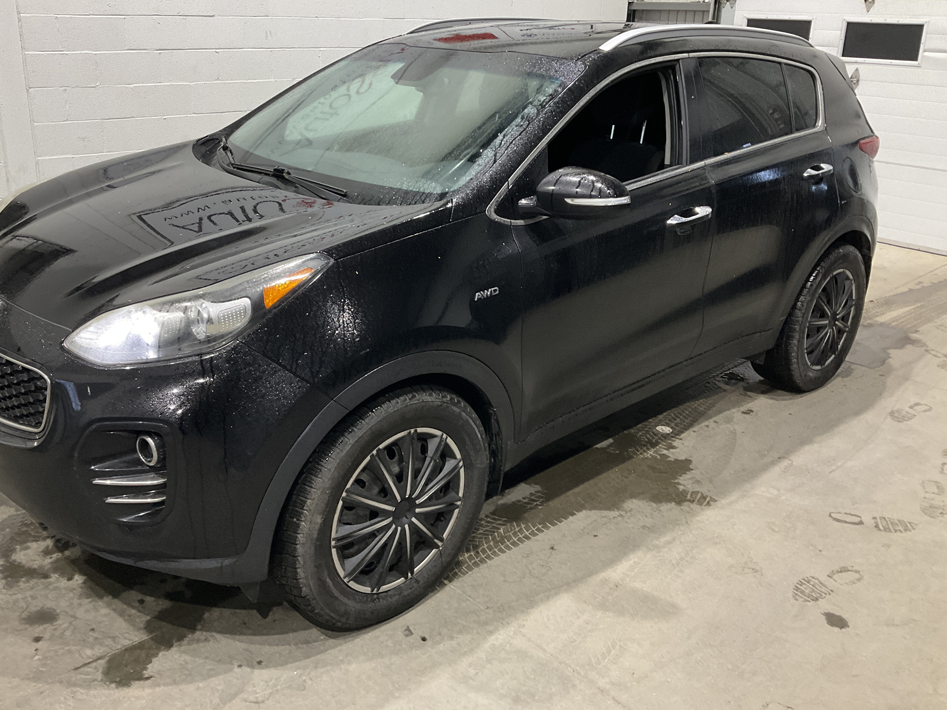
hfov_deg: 56.7
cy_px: 319
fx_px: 875
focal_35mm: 32
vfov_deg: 44.1
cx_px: 426
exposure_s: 1/60
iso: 100
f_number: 1.8
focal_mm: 3
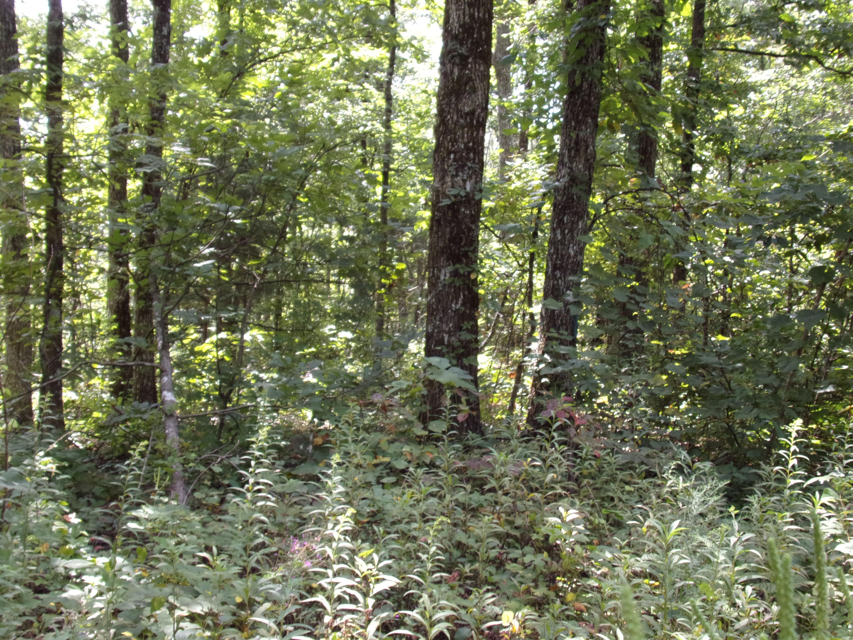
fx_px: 961
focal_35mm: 39
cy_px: 320
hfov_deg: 47.9
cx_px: 426
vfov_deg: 36.8
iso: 80
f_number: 3.9
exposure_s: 1/42
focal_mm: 7
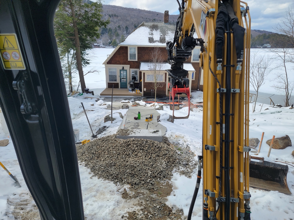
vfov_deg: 56.8
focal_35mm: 24
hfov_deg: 71.6
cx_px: 147
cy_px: 110
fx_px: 204
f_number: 1.8
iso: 16
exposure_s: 1/441
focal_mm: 6.7
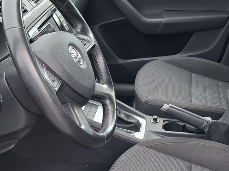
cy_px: 105
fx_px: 417
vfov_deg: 23.2
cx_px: 188
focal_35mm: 63
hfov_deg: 29.9
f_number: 1.8
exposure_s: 1/102
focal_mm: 5.54
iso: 50
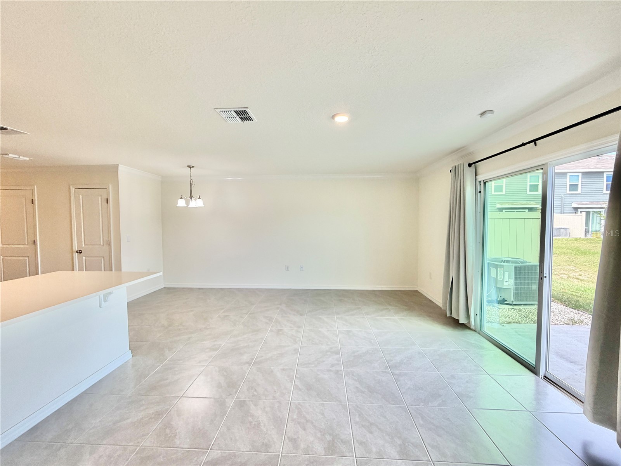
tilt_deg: -2.6
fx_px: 251
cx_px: 310
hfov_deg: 102.1
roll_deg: -0.3
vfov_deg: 85.7
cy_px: 233
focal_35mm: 14
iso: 100
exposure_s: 1/120
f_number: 2.2
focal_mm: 2.22
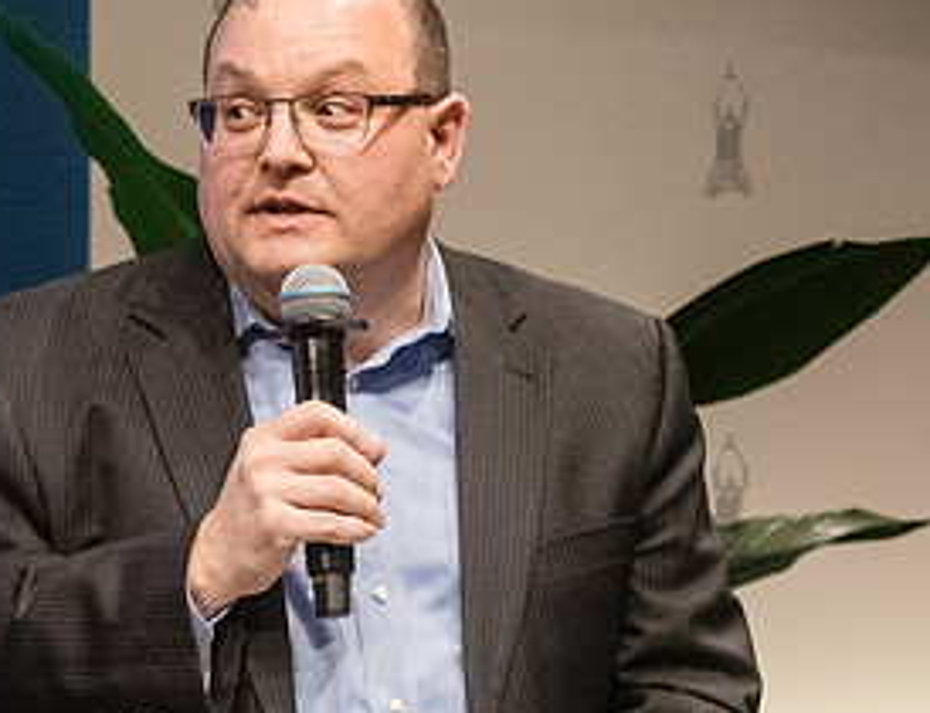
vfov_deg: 5.2
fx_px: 7907
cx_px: 241
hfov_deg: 6.7
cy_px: 249
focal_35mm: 292
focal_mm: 105
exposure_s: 1/250
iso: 6400
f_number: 4.5
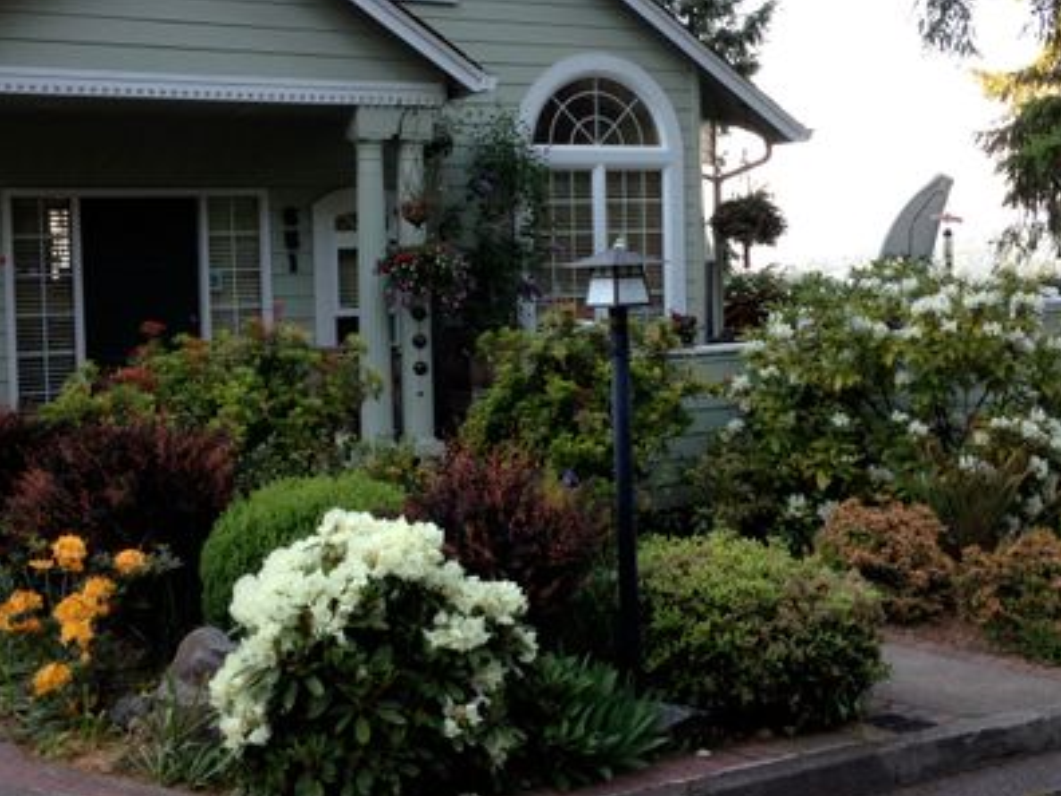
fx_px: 1624
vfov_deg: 27.4
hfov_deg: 36.1
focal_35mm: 53
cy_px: 300
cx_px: 584
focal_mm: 4.28
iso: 64
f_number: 2.4
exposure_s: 1/120
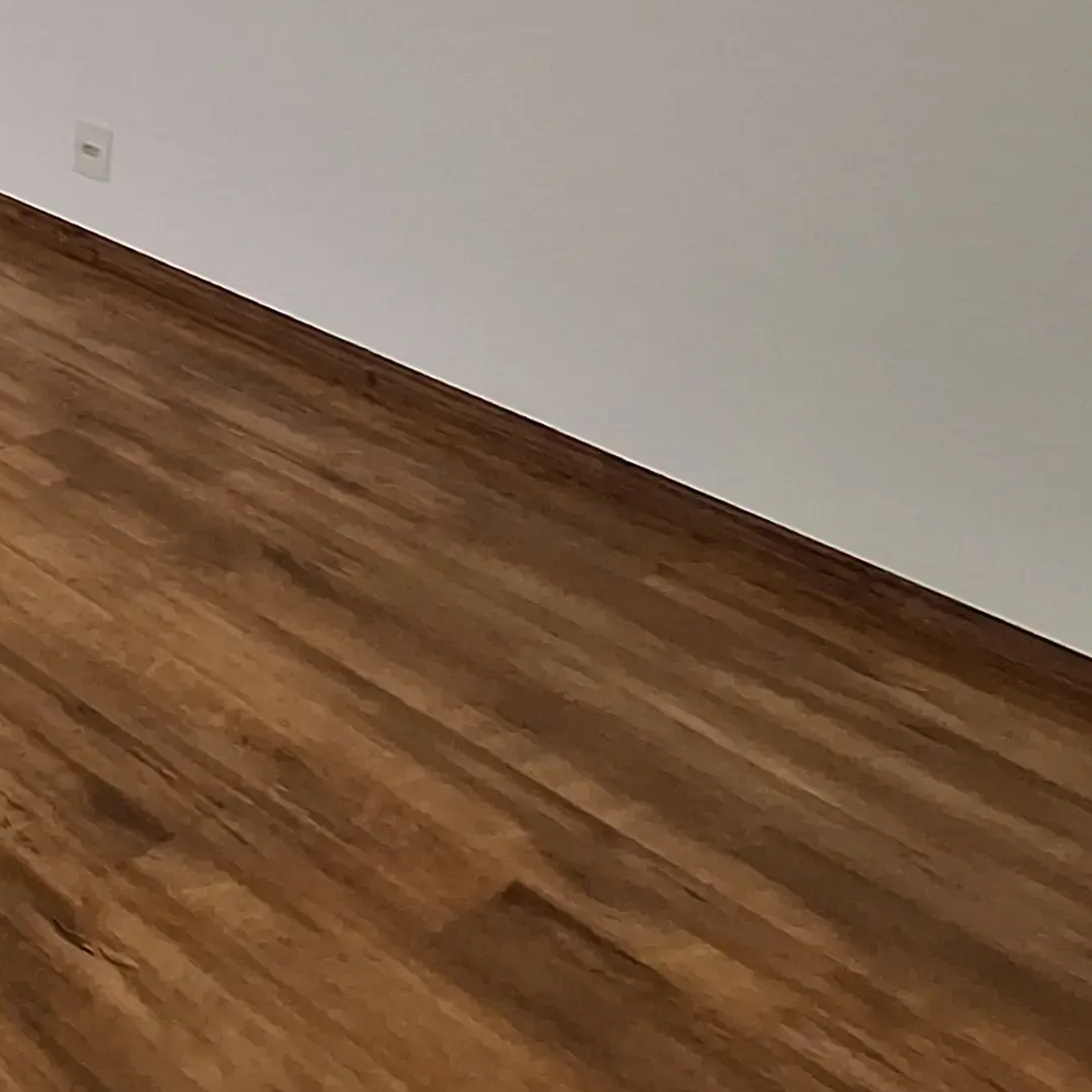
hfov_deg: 23.4
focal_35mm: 42
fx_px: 1499
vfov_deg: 32.4
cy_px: -251
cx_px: -806
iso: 160
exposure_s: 1/30
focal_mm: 1.74
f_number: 2.2
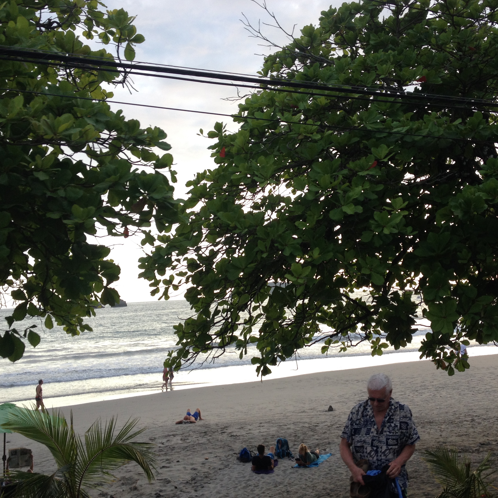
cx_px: 295
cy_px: 252
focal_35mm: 44
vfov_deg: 38.3
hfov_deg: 38.2
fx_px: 716
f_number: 2.4
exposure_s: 1/361
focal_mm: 4.28
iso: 50
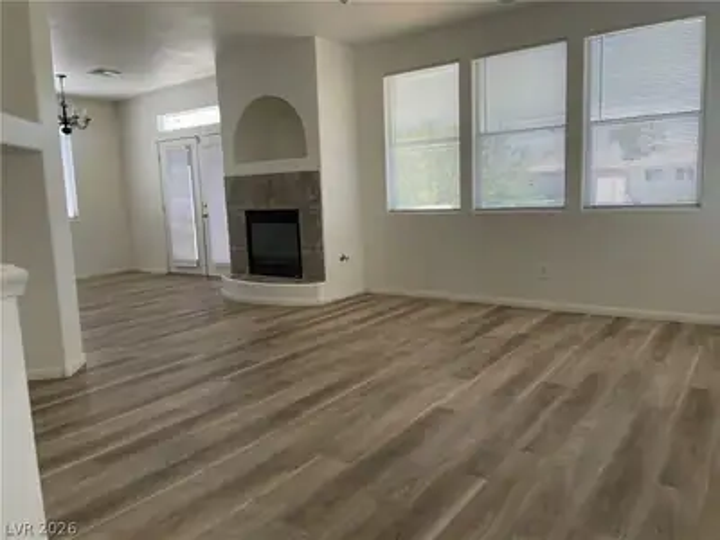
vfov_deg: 53.1
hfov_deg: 67.3
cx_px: 360
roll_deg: +2.9
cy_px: 270
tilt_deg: -7.3
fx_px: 541
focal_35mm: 26
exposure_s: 1/121
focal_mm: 4.2
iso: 50
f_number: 1.6
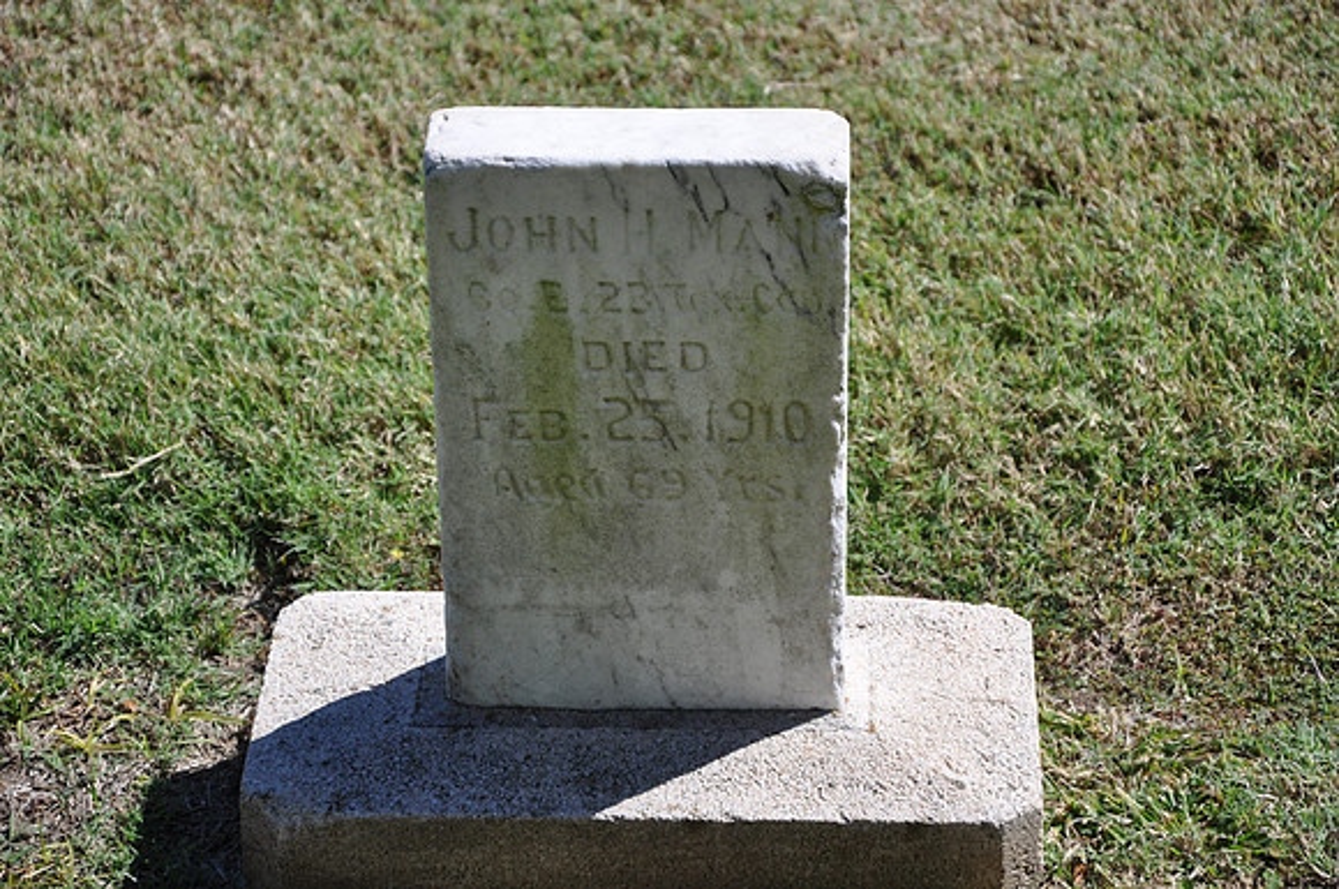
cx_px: 670
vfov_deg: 11.4
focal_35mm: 120
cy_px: 444
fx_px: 4457
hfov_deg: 17.1
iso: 200
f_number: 7.1
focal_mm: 80
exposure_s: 1/200
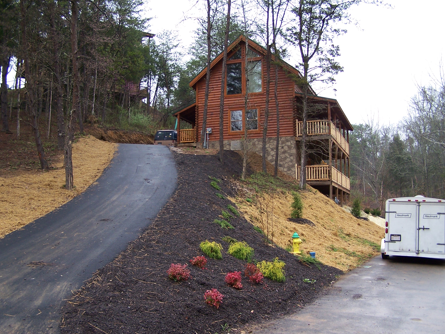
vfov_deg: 36.8
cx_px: 218
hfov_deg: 47.9
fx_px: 501
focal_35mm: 39
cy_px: 165
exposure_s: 1/60
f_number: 2.8
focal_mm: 6.3
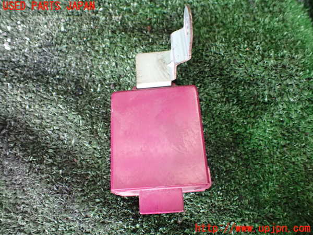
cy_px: 118
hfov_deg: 60.0
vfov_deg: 46.8
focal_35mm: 30
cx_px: 156
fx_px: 271
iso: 800
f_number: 2.3
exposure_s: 1/60
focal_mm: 5.4
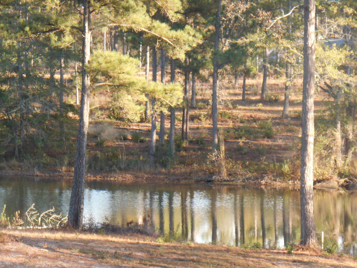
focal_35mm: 182
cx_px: 178
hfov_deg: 10.9
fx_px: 1877
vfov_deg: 8.2
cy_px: 134
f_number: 6.4
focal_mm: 32.9
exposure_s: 1/60
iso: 200
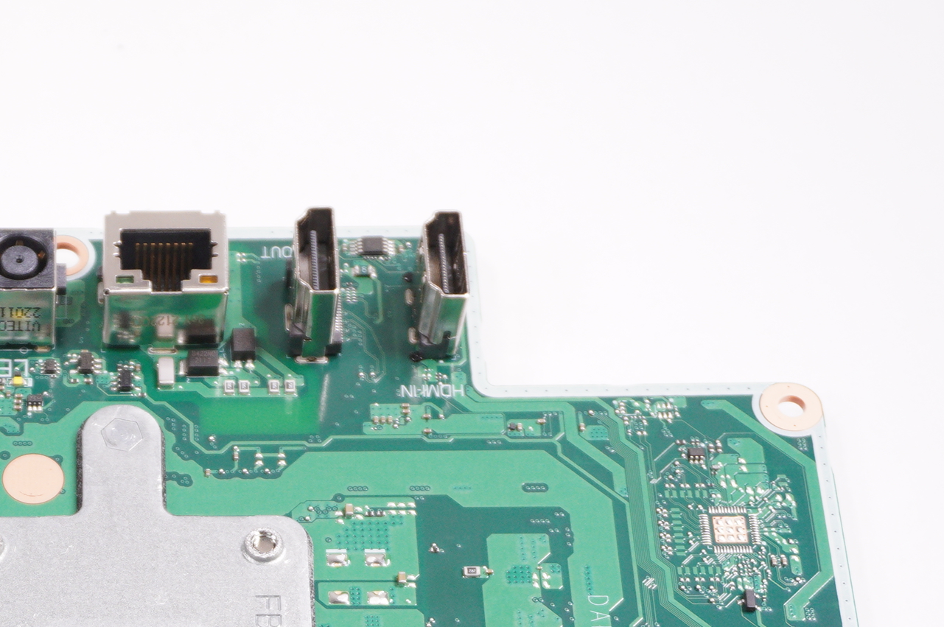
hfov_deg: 19.1
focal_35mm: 102
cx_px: -140
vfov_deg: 13.1
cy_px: 720
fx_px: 2676
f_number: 5.6
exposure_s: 1/160
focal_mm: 29
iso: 400
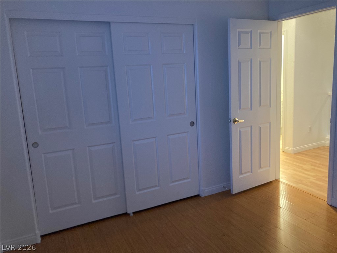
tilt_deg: -8.5
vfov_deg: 49.7
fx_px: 273
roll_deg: +2.2
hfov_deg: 63.4
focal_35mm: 28
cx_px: 168
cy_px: 126
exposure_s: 1/40
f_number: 1.8
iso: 320
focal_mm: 3.99
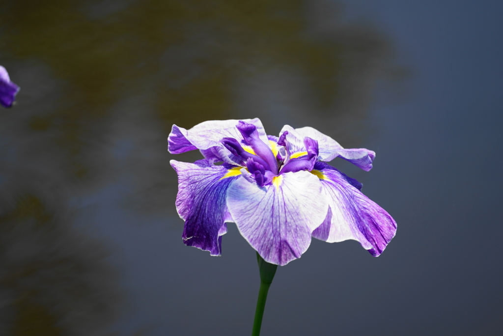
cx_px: 252
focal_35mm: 300
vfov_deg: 4.6
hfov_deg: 6.9
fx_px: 4192
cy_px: 168
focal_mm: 300
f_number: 5.6
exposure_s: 1/320
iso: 100
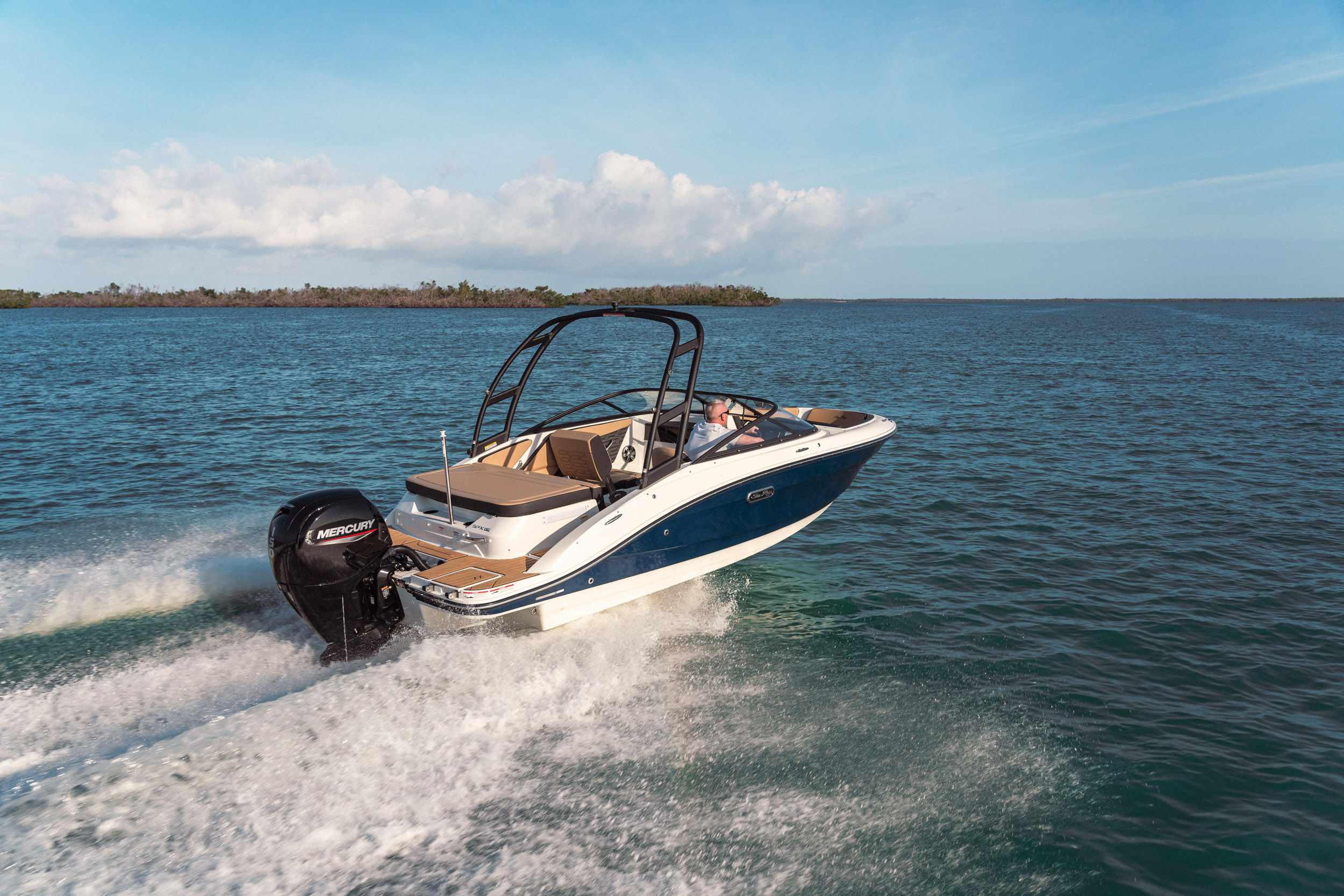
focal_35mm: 27
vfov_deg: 47.9
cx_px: 672
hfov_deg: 67.4
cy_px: 448
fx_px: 1008
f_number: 4
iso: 100
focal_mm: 27
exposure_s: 1/400
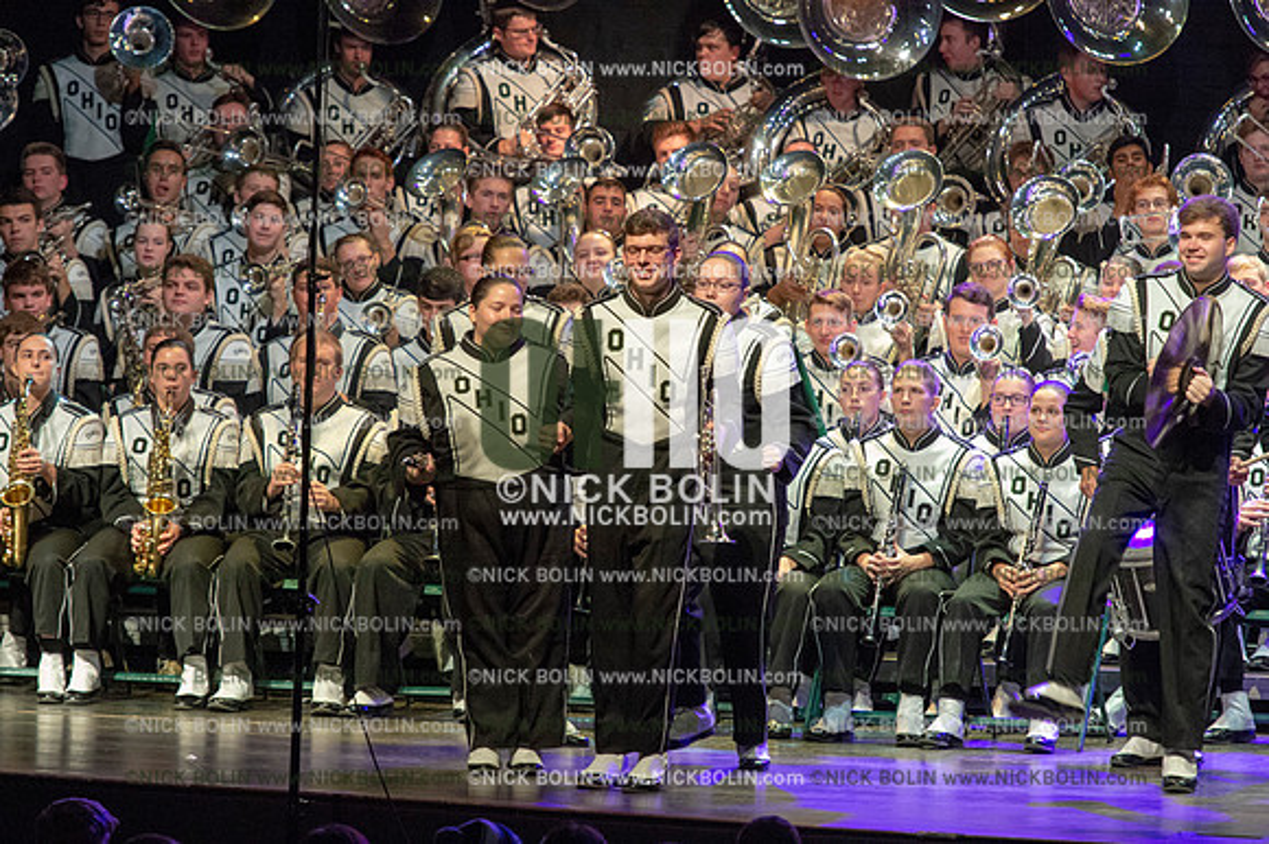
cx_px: 634
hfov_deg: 8.6
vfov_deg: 5.7
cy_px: 422
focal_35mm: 240
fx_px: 8455
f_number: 7.1
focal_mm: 240
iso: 8000
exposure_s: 1/200
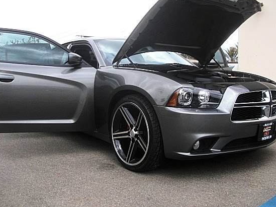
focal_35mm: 42
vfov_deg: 34.3
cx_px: 140
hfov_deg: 44.8
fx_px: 335
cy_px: 92
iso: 50
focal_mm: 6.3
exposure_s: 1/400
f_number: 2.8
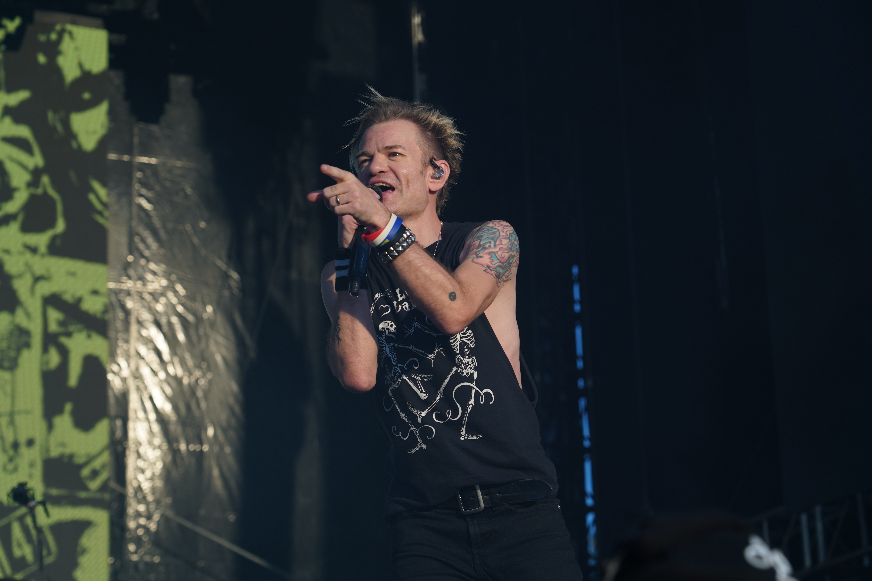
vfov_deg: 13.0
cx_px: 436
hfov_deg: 19.5
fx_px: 2543
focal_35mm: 105
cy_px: 290
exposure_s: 1/320
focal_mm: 105
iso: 100
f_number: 6.3
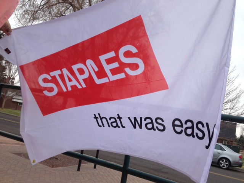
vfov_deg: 42.9
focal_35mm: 33
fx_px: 233
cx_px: 122
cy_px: 92
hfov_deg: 55.4
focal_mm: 4.13
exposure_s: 1/341
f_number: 2.4
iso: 50
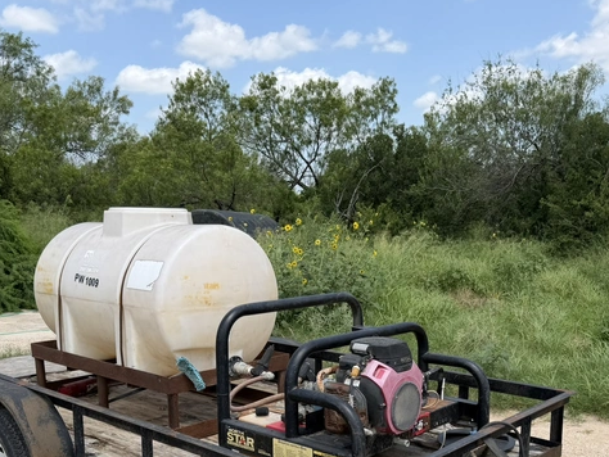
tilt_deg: -12.8
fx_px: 669
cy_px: 355
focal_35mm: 38
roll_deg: +1.1
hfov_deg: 48.9
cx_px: 324
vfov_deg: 36.7
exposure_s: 1/3279
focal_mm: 6.76
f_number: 1.78
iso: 80
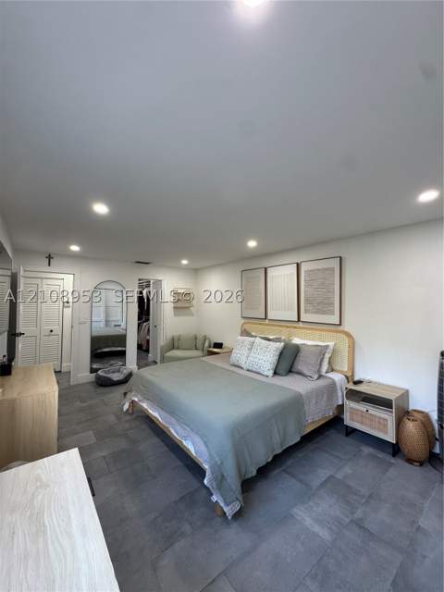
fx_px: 239
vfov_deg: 102.1
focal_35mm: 14
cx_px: 222
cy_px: 296
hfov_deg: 85.7
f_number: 2.2
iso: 320
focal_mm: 2.22
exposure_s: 1/120
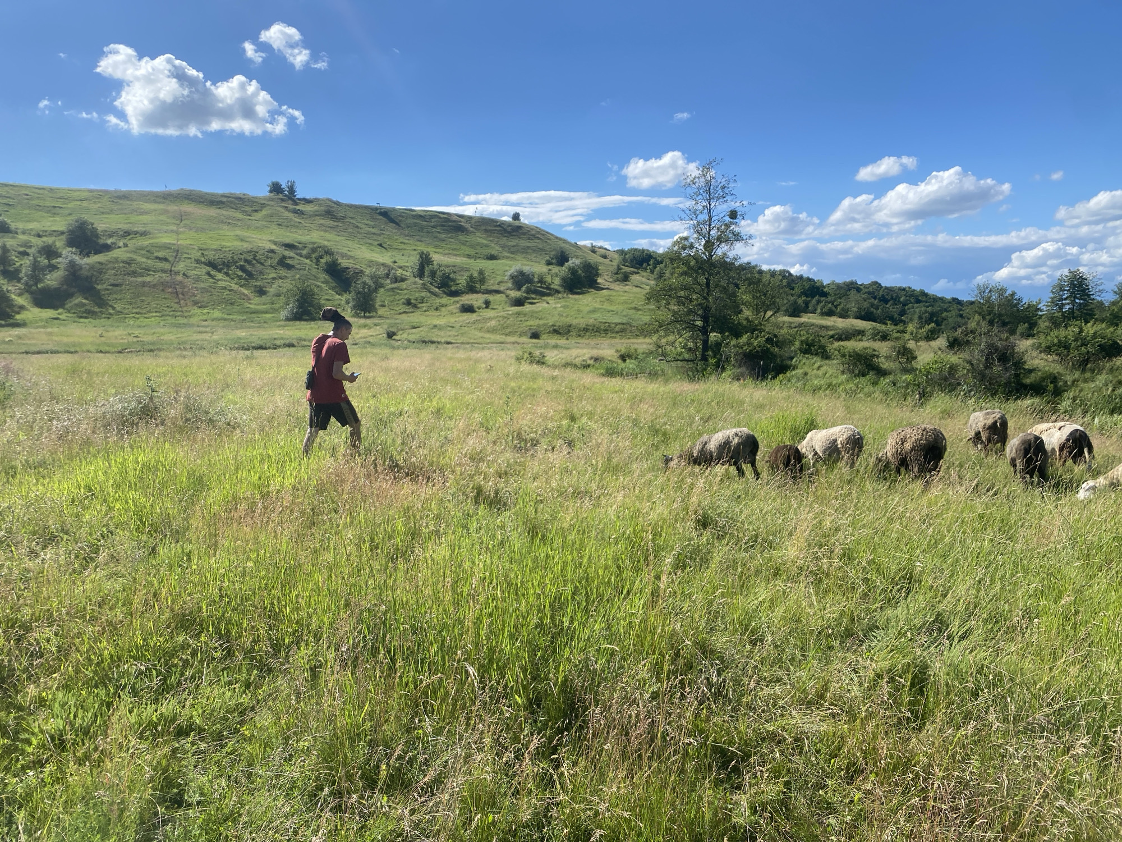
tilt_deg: -5.5
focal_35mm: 26
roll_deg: -0.6
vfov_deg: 53.1
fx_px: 843
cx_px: 561
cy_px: 421
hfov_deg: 67.3
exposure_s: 1/2688
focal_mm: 4.25
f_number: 1.8
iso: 32
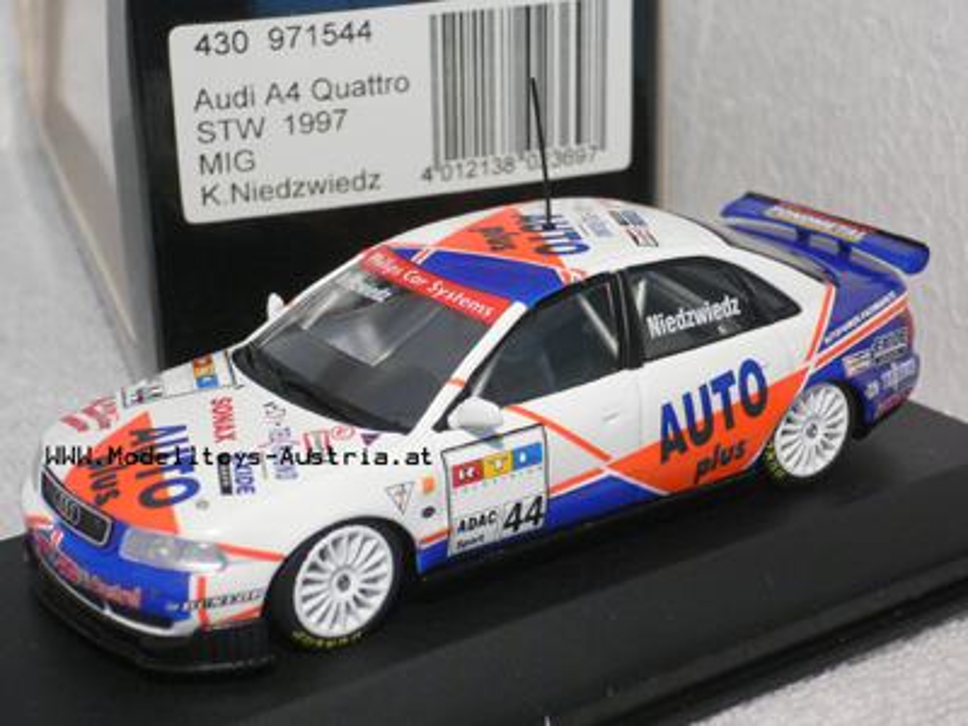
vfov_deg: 19.9
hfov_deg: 26.3
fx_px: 2069
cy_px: 363
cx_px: 484
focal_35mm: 74
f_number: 4.2
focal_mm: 12.3
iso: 200
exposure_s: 1/15
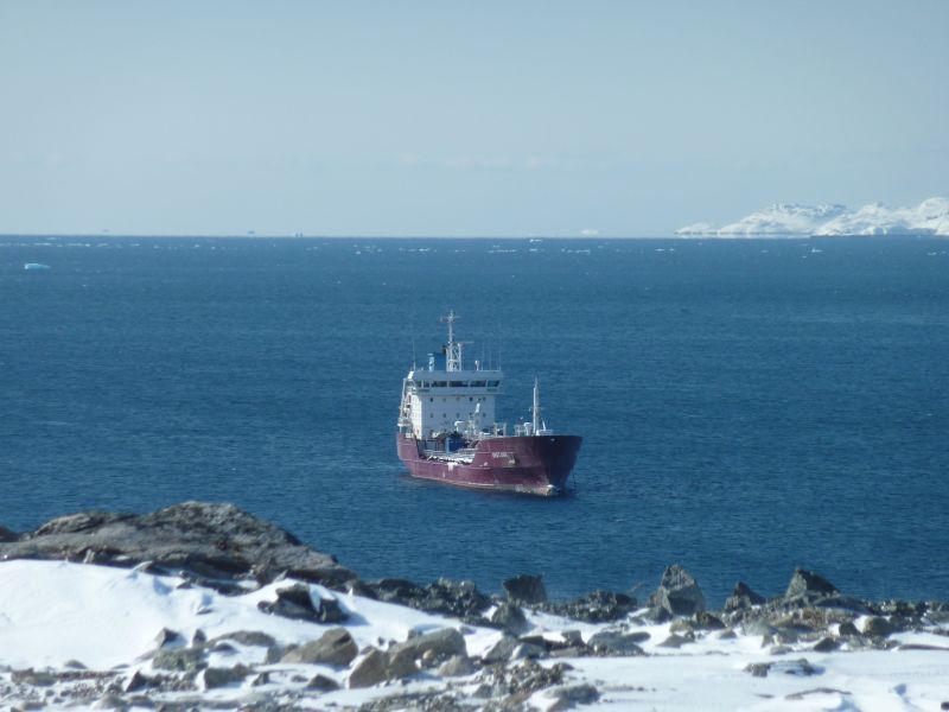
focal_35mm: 300
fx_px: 8225
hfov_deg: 6.6
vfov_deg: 5.0
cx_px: 474
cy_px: 356
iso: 80
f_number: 5.6
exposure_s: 1/640
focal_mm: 49.2
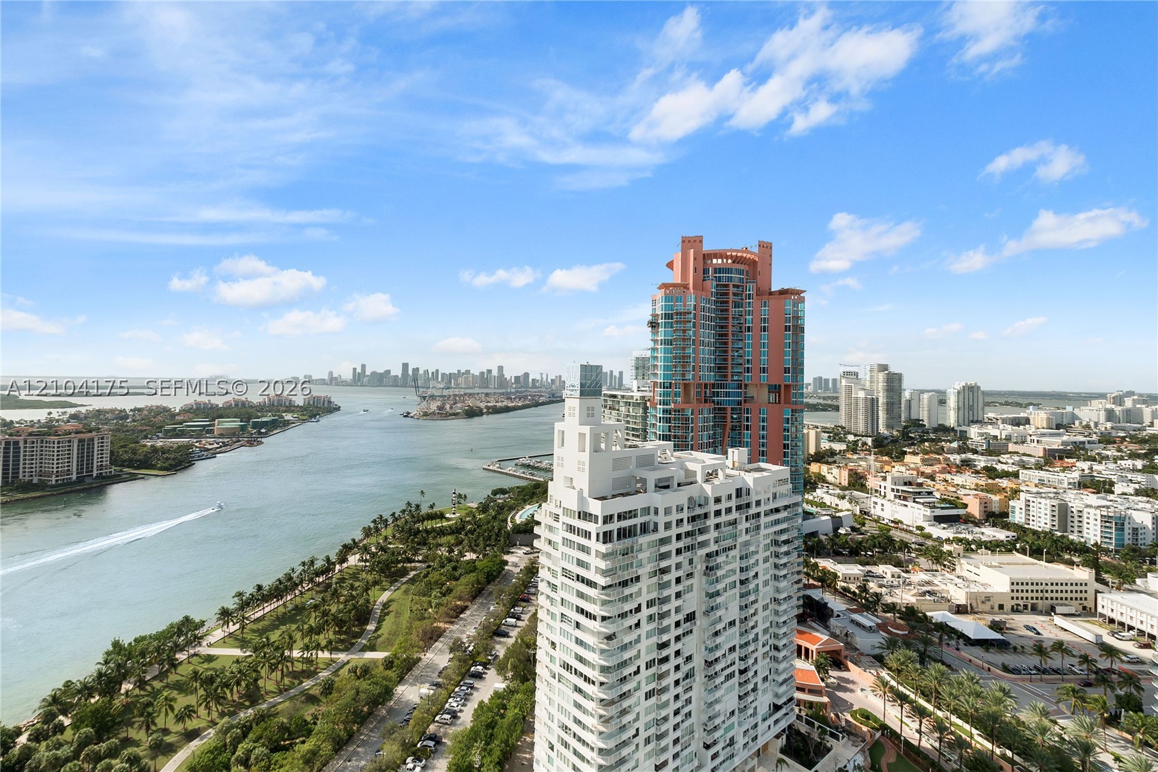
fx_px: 482
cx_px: 579
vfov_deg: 77.3
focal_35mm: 15
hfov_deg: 100.4
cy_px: 386
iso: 100
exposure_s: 1/200
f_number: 8
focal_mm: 10
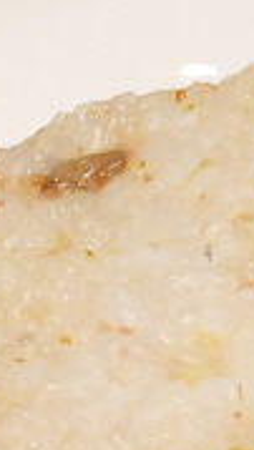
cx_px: -143
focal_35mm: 146
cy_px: 699
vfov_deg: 13.7
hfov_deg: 8.1
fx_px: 1744
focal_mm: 5.23
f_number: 1.8
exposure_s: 1/120
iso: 40
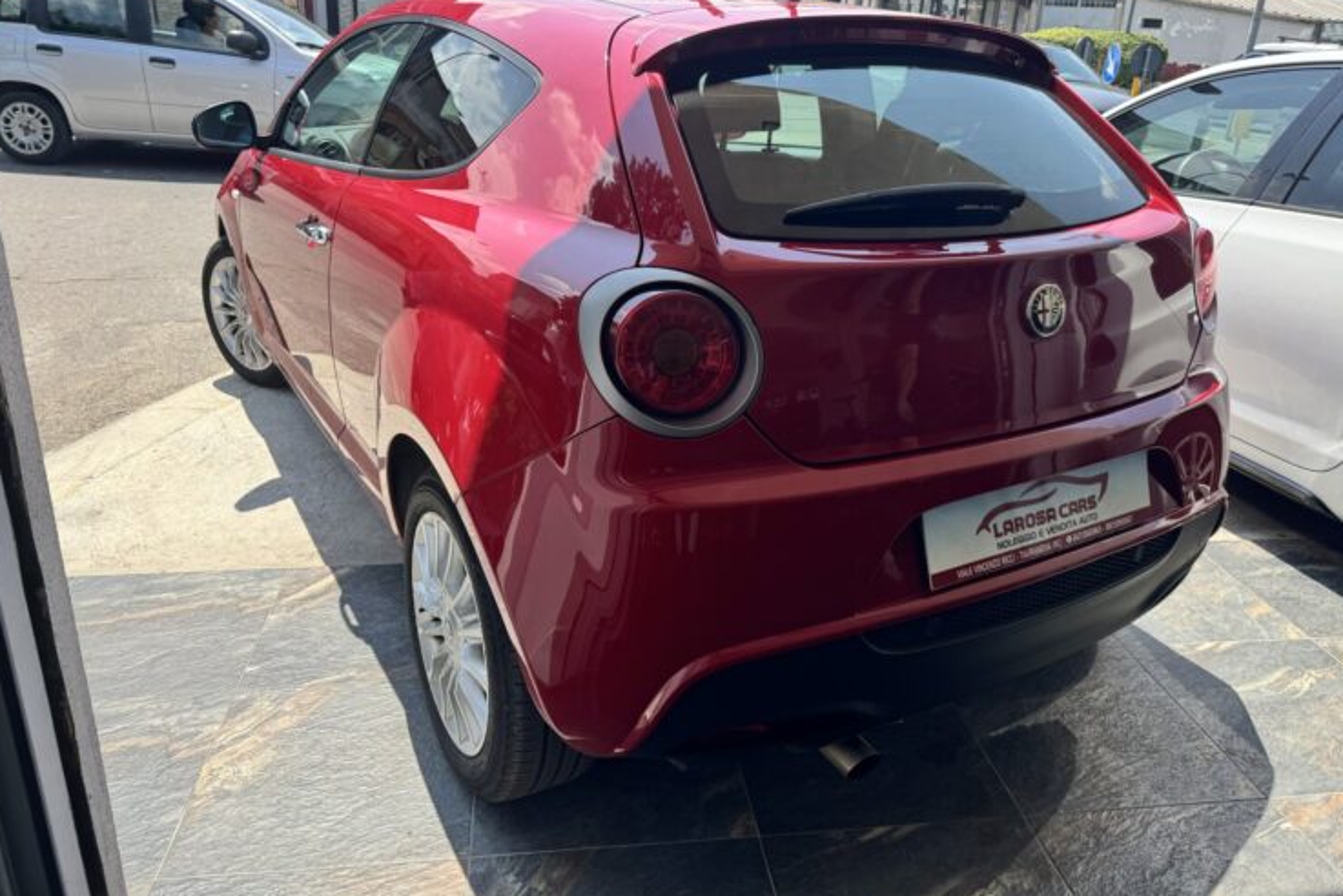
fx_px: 970
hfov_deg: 69.4
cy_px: 388
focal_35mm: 26
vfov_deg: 49.5
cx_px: 687
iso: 80
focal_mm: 6.76
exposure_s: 1/1597
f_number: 1.78
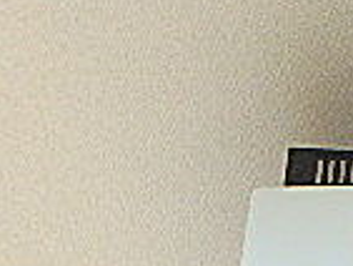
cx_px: 598
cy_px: 512
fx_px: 970
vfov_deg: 13.6
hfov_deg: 17.5
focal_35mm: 95
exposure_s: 1/100
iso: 125
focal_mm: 3.7
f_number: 3.5
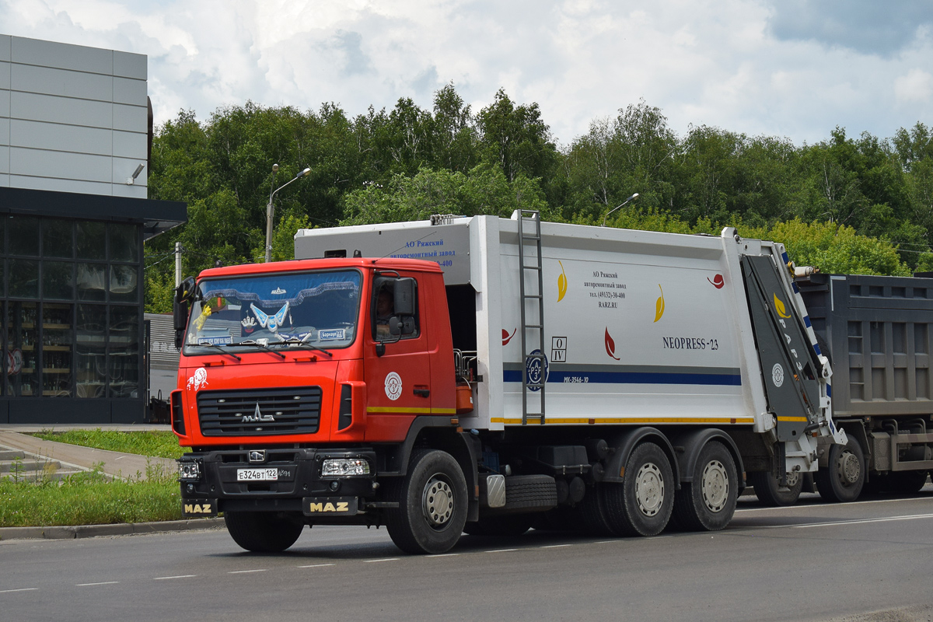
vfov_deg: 16.6
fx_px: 2138
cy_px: 311
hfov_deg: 24.6
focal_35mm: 82
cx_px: 466
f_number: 5.6
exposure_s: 1/1000
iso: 200
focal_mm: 55
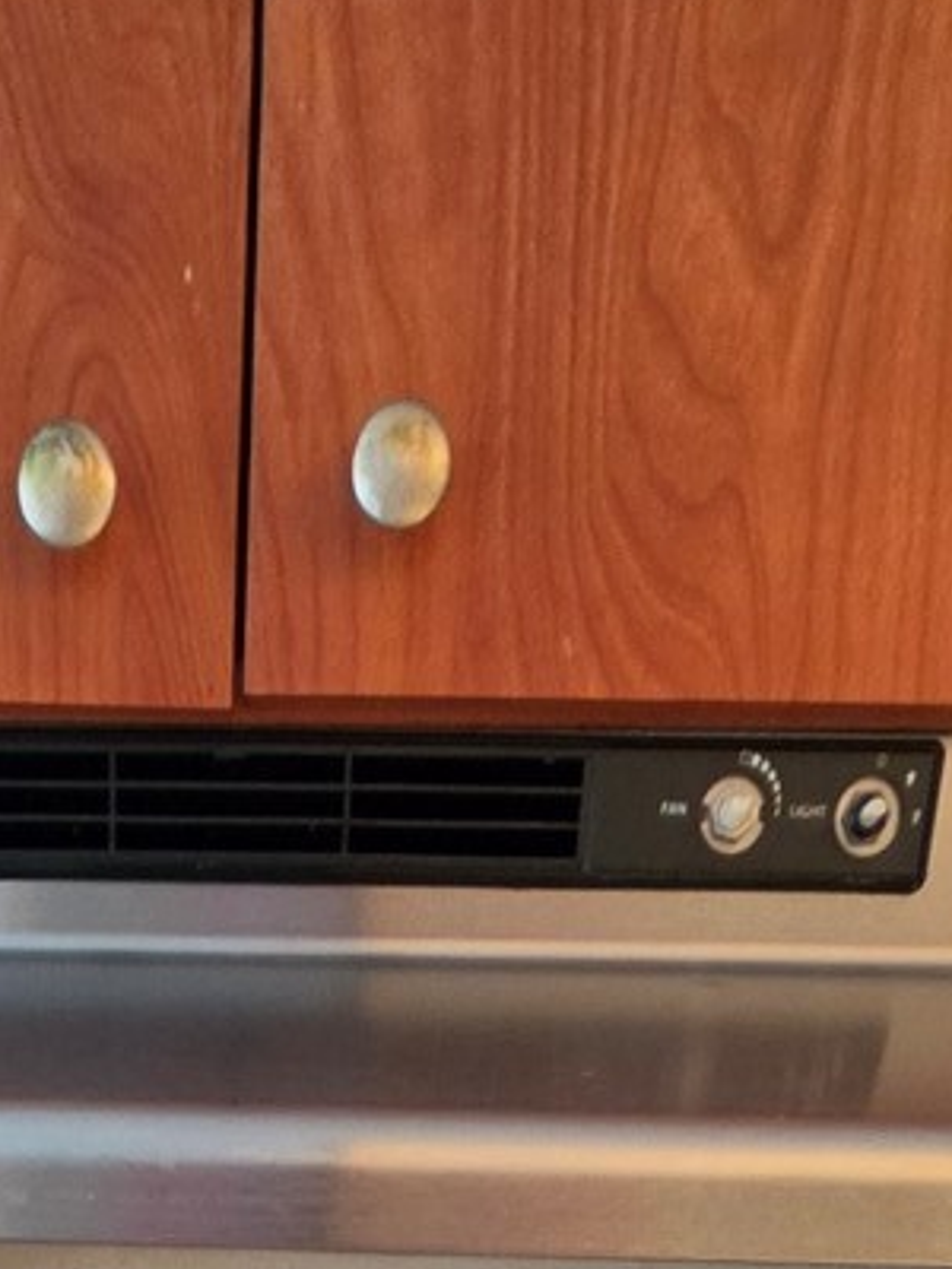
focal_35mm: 52
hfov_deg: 27.4
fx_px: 1907
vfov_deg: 21.5
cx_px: 175
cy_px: 2341
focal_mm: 2.2
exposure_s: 1/60
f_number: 1.9
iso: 200
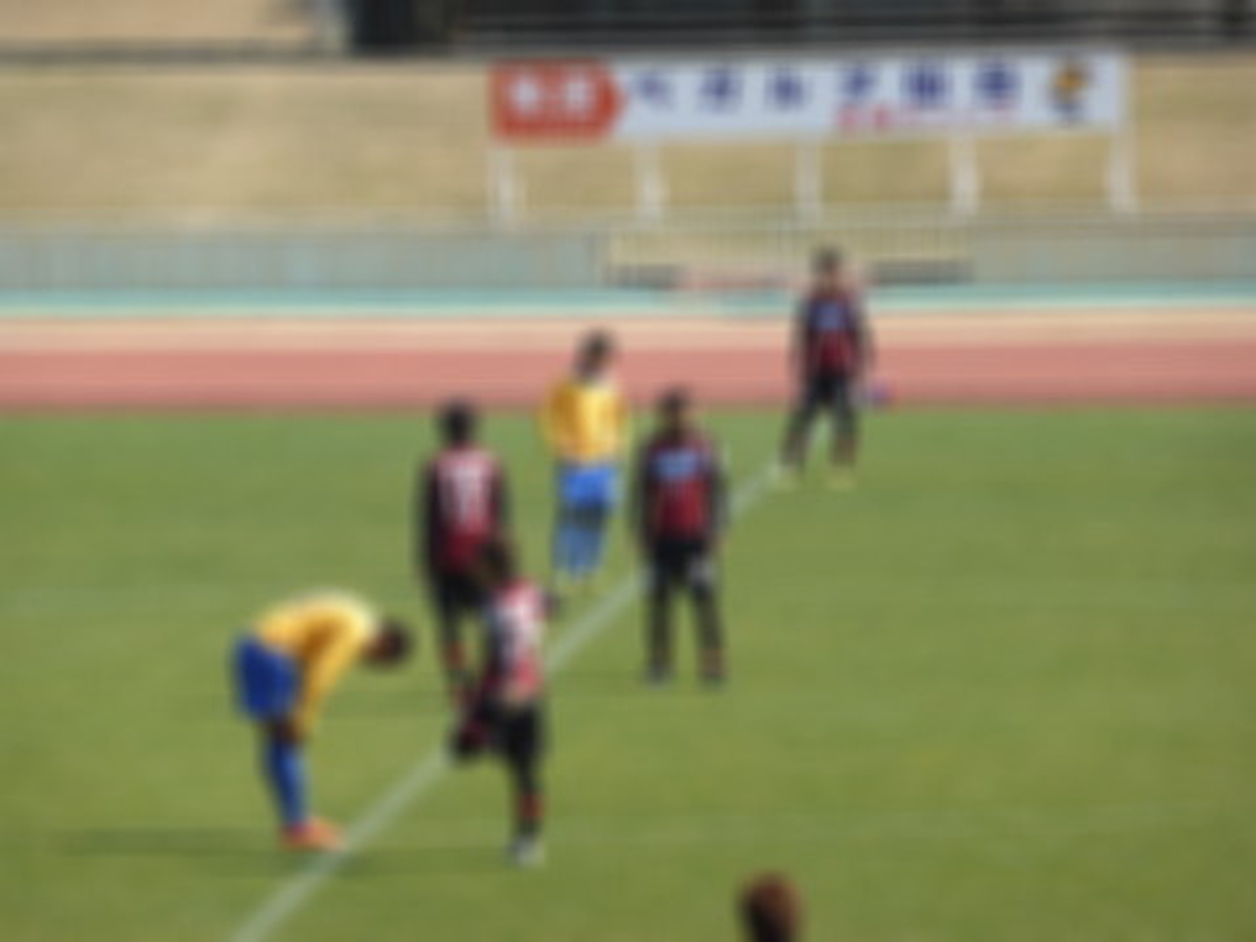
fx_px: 12191
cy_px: 471
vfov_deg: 4.4
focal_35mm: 336
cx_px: 628
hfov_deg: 5.9
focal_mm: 60
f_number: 5.9
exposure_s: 1/500
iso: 160
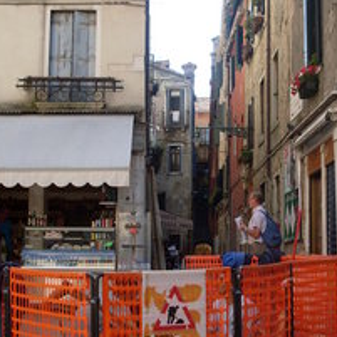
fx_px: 738
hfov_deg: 25.7
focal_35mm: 67
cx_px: 203
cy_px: 196
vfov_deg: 25.7
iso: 80
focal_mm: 6.3
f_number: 2.8
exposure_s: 1/350
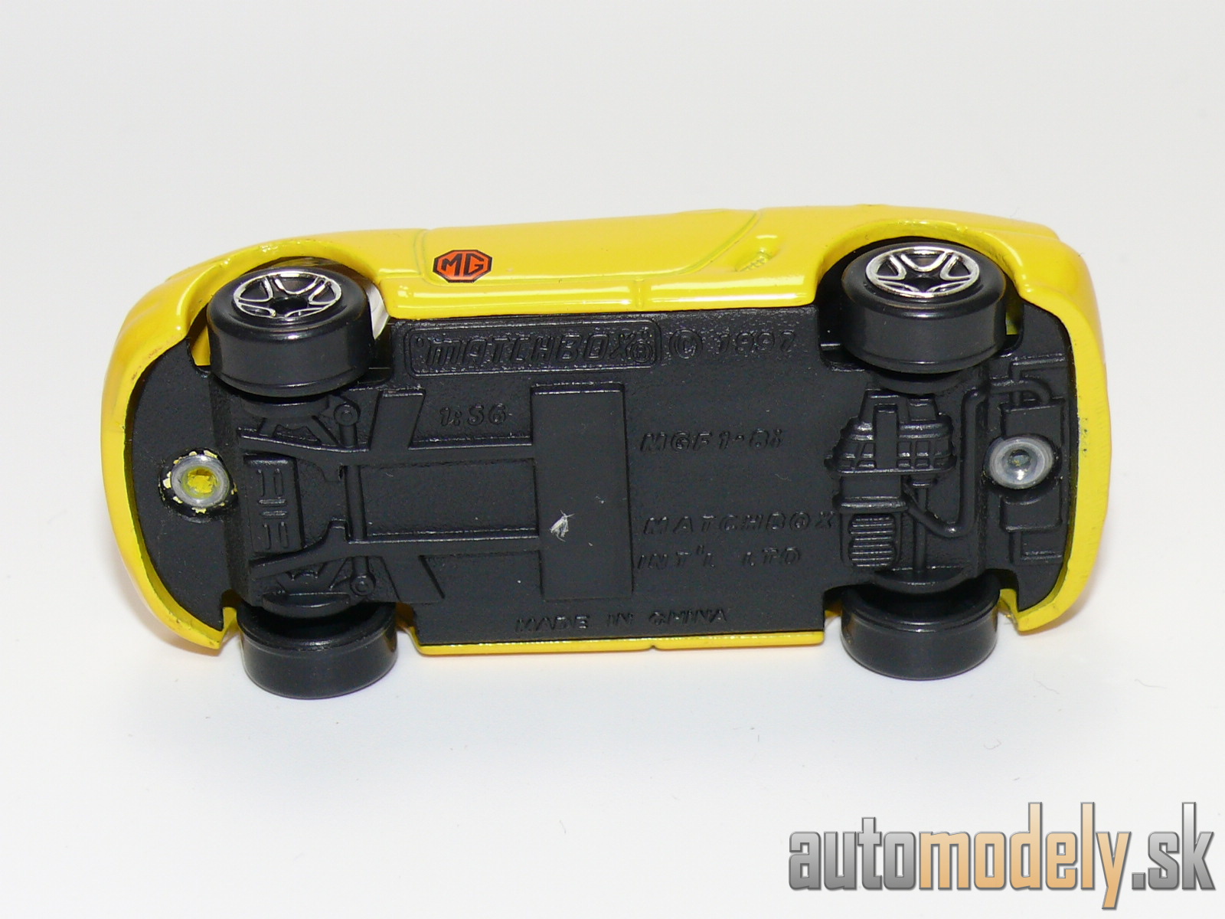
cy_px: 460
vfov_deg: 13.7
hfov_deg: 18.2
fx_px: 3822
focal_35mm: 108
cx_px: 612
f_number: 4
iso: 100
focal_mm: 13.8
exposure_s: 1/30
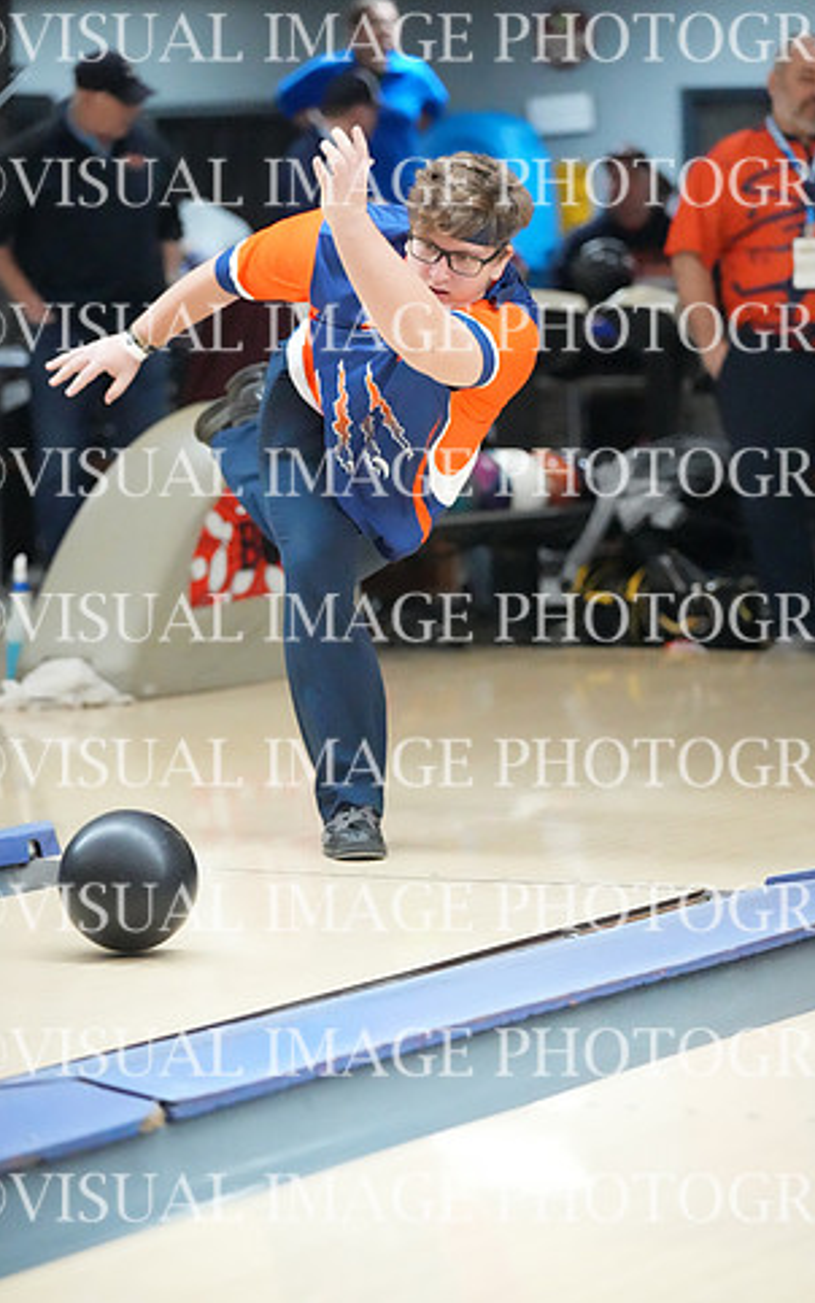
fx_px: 5258
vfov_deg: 14.1
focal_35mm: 148
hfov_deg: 8.9
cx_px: 476
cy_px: 545
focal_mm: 121
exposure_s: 1/1000
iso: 20000
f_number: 2.8
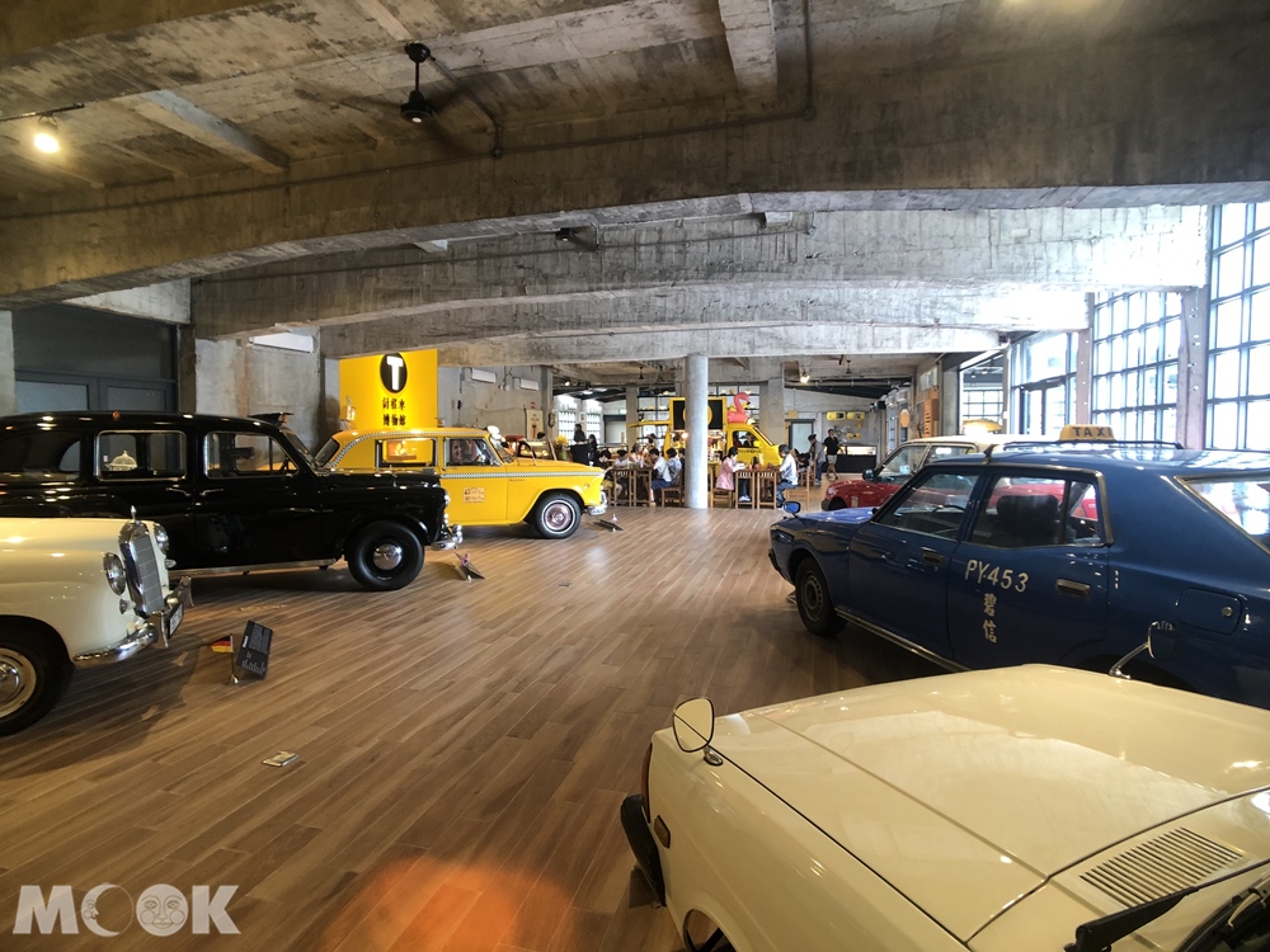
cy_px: 476
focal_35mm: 28
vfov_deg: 49.7
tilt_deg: -3.2
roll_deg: +0.4
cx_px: 635
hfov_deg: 63.4
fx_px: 1027
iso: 40
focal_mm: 3.99
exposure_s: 1/15
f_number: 1.8
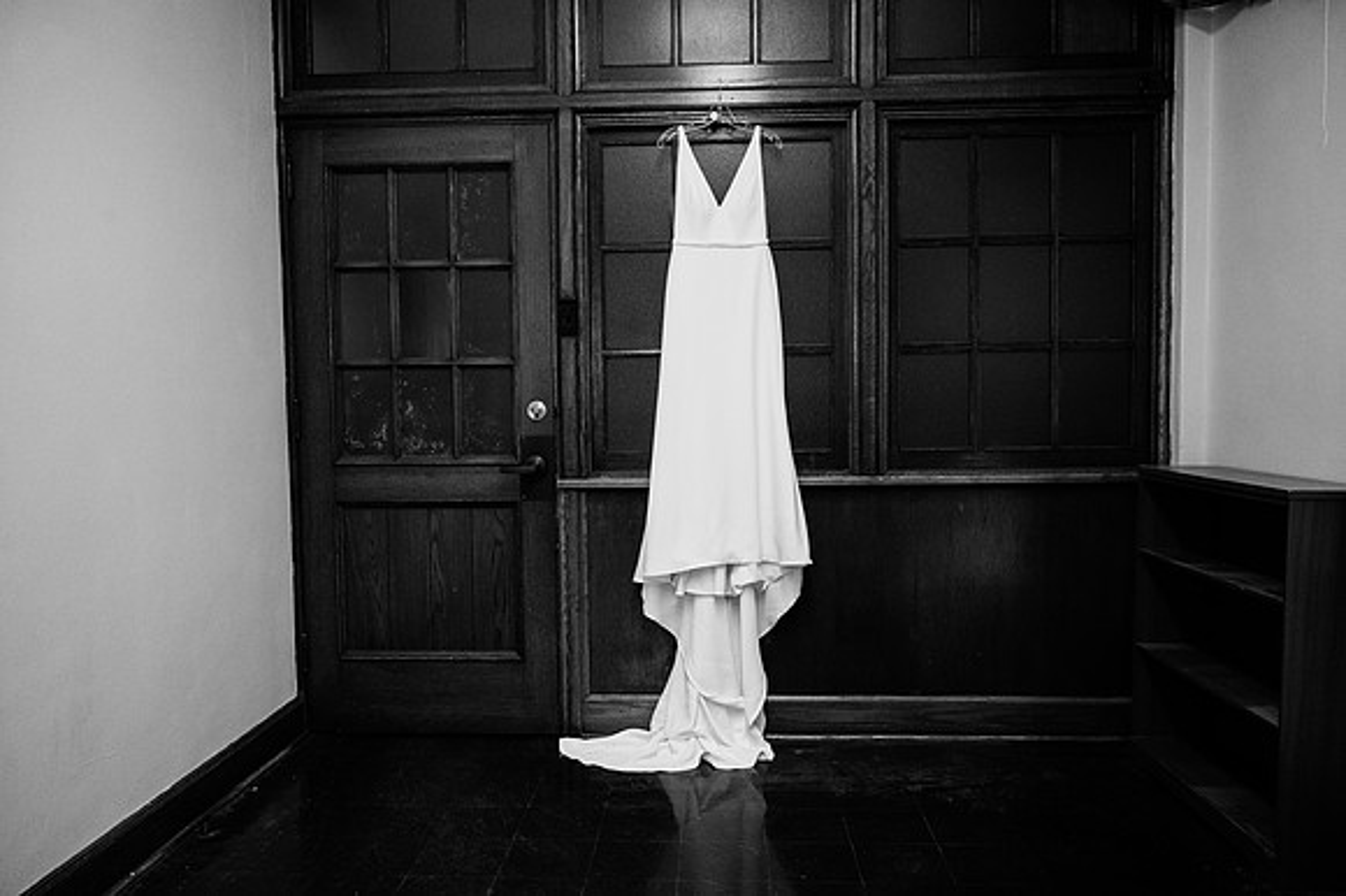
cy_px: 448
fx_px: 1065
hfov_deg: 64.6
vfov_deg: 45.6
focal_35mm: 28
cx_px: 673
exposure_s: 1/250
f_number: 4
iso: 1600
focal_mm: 28.5
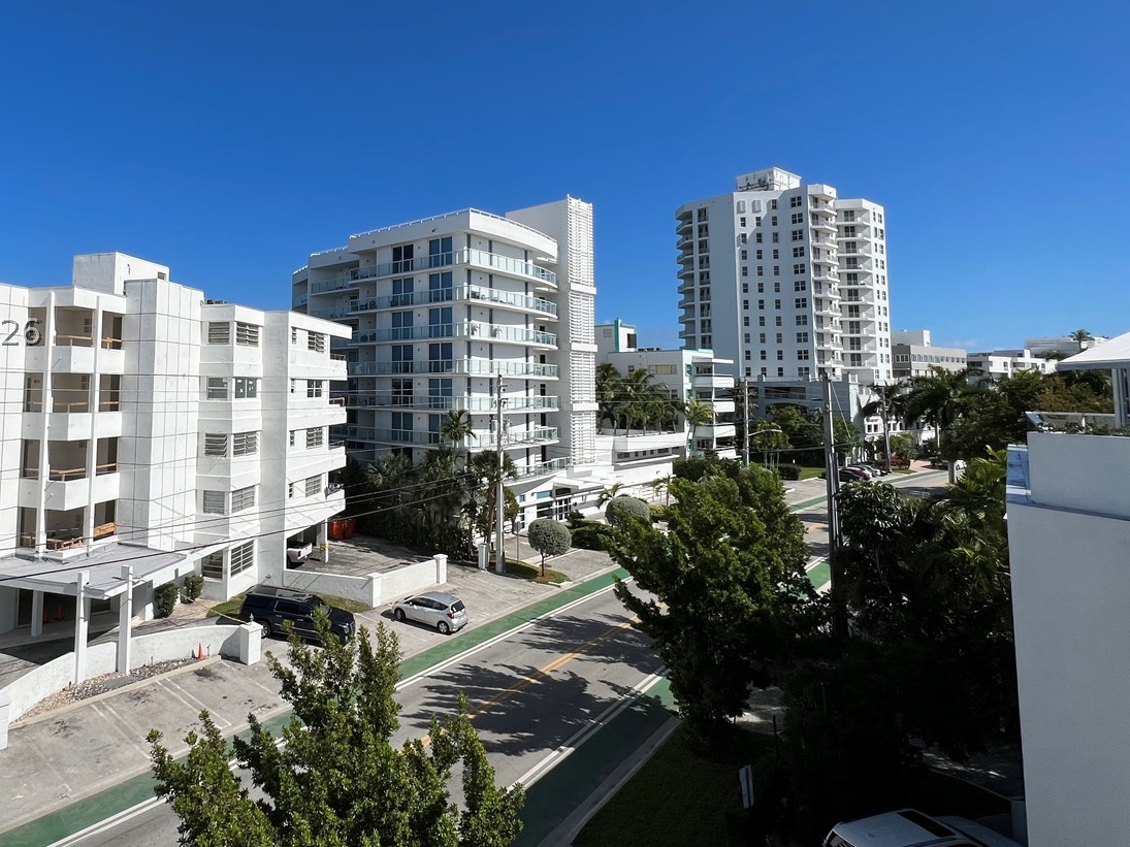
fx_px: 620
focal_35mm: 19
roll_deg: -0.3
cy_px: 331
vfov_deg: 67.9
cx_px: 357
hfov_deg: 81.2
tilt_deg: +5.0
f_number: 1.8
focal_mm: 1.57
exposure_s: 1/4386
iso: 40
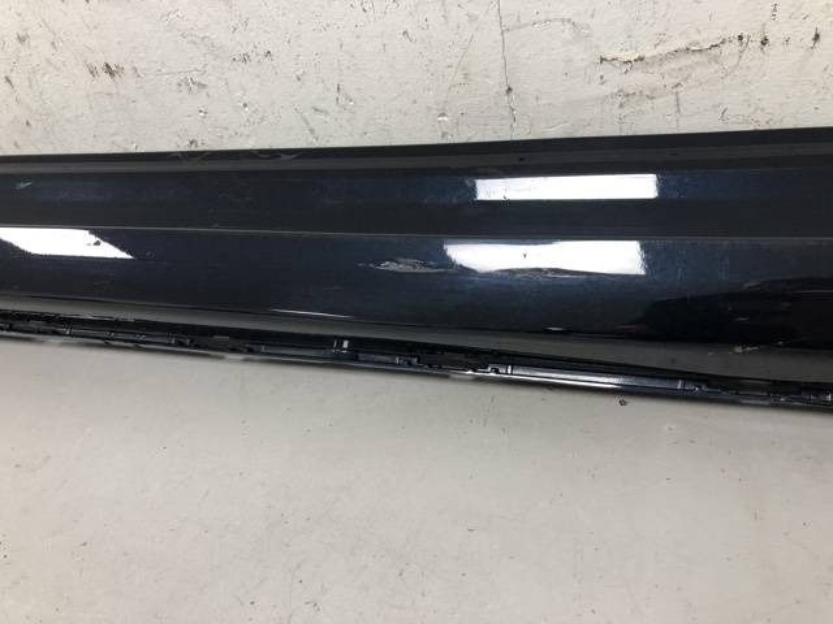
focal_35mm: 28
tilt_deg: -38.1
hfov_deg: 63.4
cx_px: 416
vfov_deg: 49.7
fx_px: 674
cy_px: 312
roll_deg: +12.5
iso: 40
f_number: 1.8
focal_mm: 4
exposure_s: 1/25
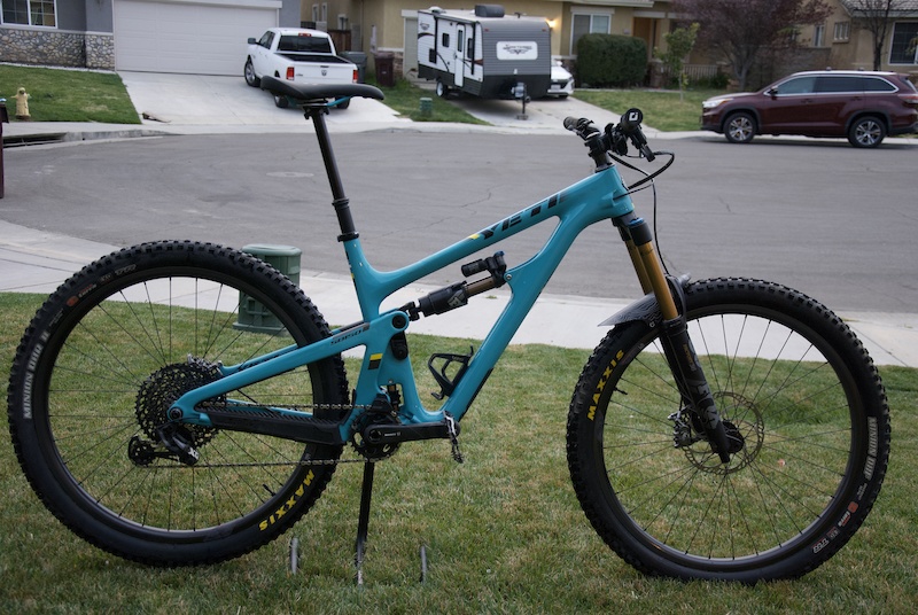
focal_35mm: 48
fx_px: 1226
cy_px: 308
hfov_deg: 41.1
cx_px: 459
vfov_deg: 28.2
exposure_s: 1/20
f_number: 4.2
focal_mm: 32
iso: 400
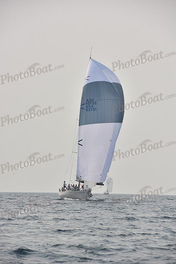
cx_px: 88
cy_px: 132
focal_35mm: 200
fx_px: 1466
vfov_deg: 10.3
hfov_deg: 6.9
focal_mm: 200
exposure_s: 1/1250
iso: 250
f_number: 9
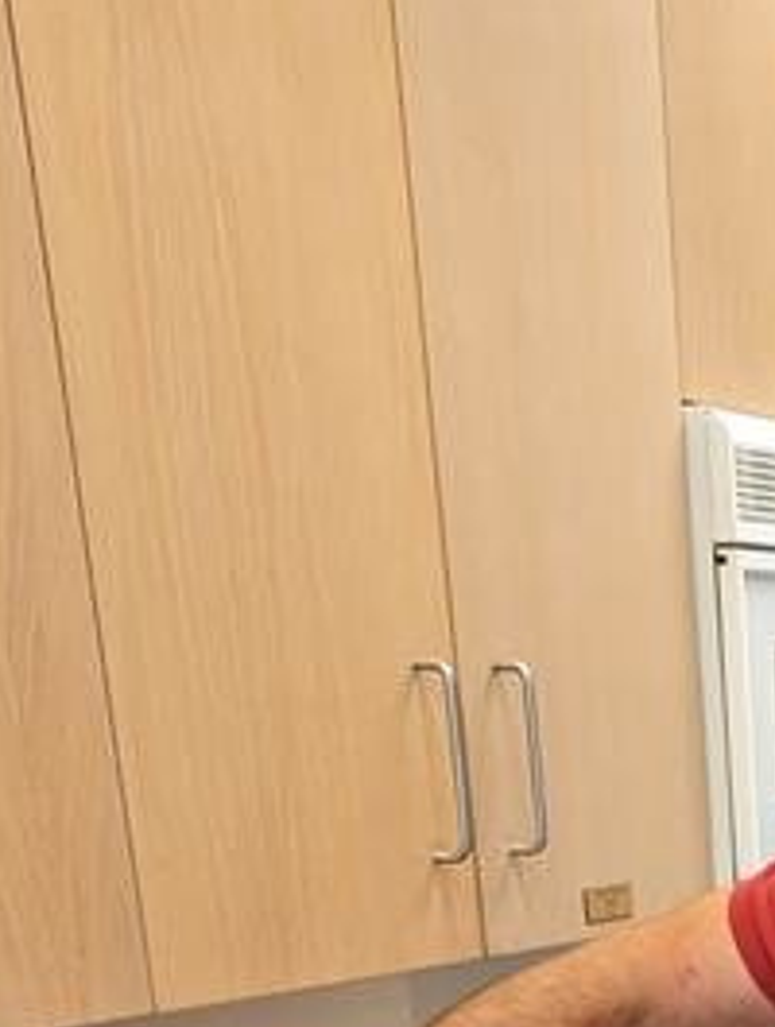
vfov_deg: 19.1
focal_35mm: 84
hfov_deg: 16.0
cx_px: 1194
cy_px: 1719
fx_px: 2497
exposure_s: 1/120
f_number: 1.85
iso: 330
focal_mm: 6.81
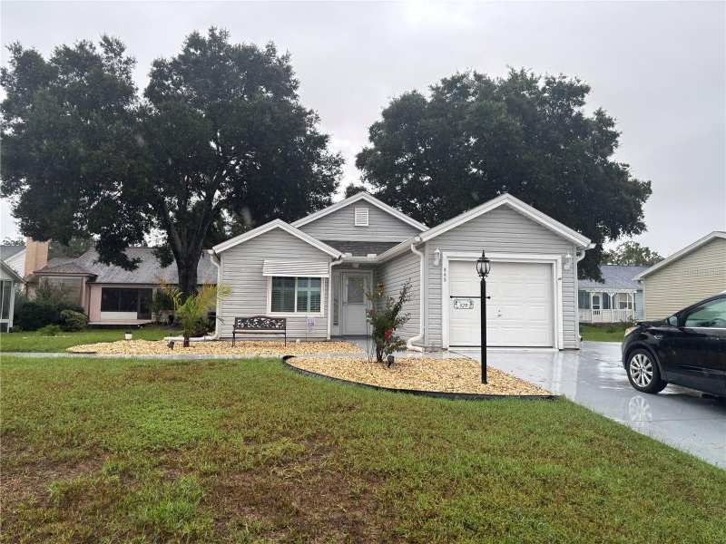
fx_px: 545
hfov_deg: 67.3
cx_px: 363
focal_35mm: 26
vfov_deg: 53.1
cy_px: 272
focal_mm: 5.96
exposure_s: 1/212
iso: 40
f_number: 1.6
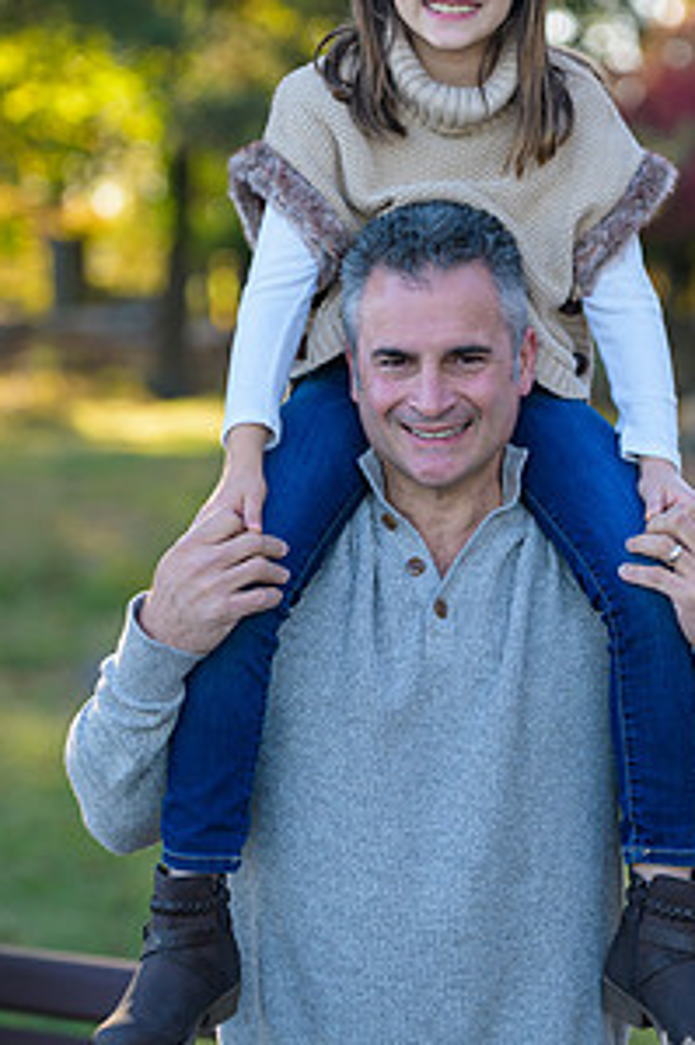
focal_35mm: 143
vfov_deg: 14.3
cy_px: 356
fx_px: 4146
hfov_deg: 9.6
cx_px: 451
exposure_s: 1/320
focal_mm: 95
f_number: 3.2
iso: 200
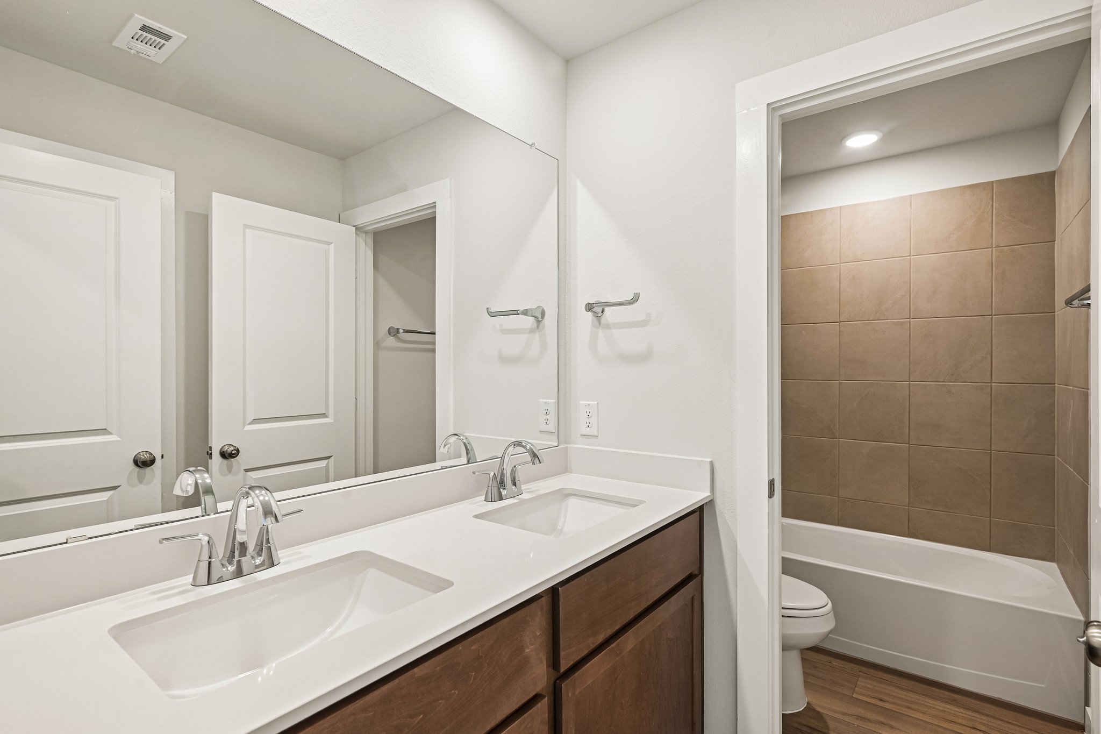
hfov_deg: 95.0
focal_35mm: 16
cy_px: 367
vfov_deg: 72.0
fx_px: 505
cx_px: 550
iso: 400
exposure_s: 1/20
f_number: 8
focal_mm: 16.5
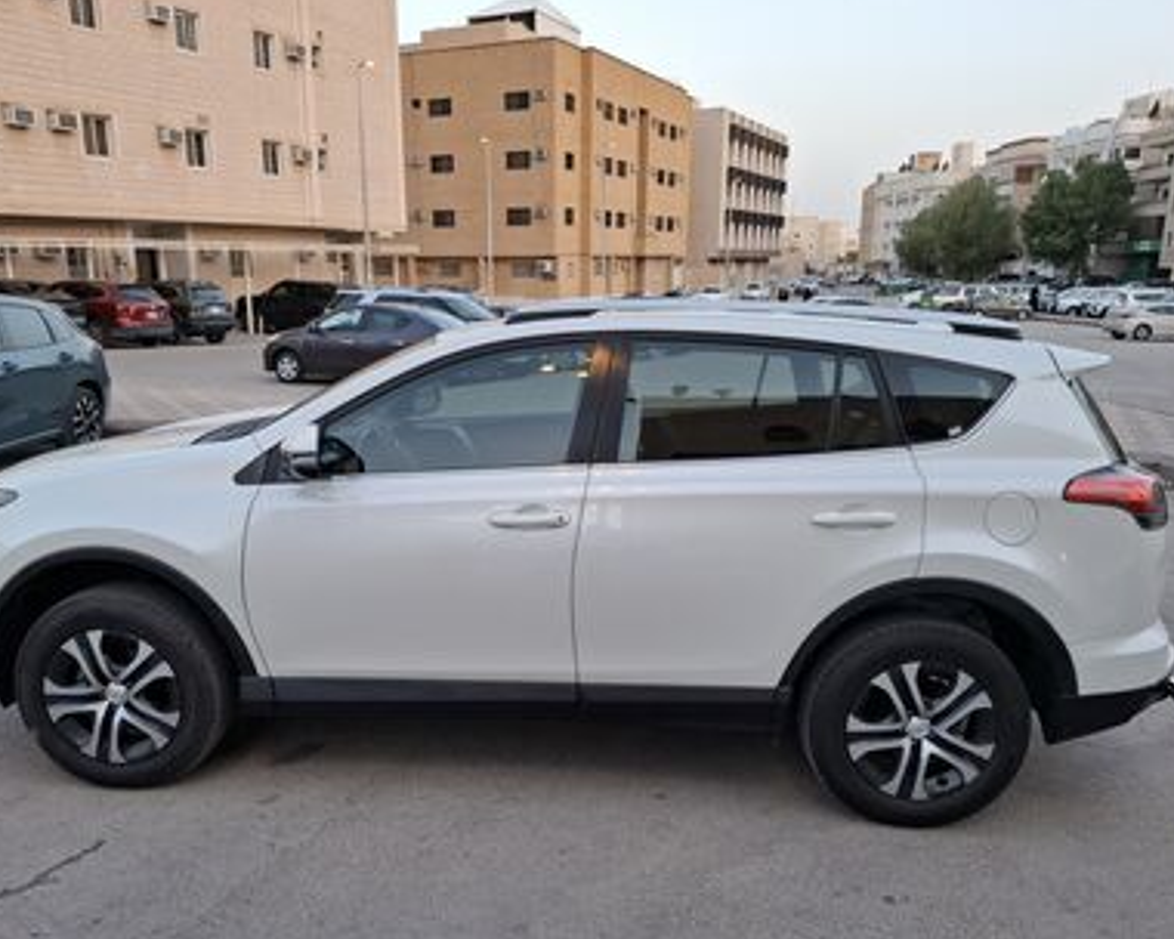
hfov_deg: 64.0
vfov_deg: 53.1
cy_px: 511
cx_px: 536
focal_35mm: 27
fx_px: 938
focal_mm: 5.54
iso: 64
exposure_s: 1/100
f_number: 1.8
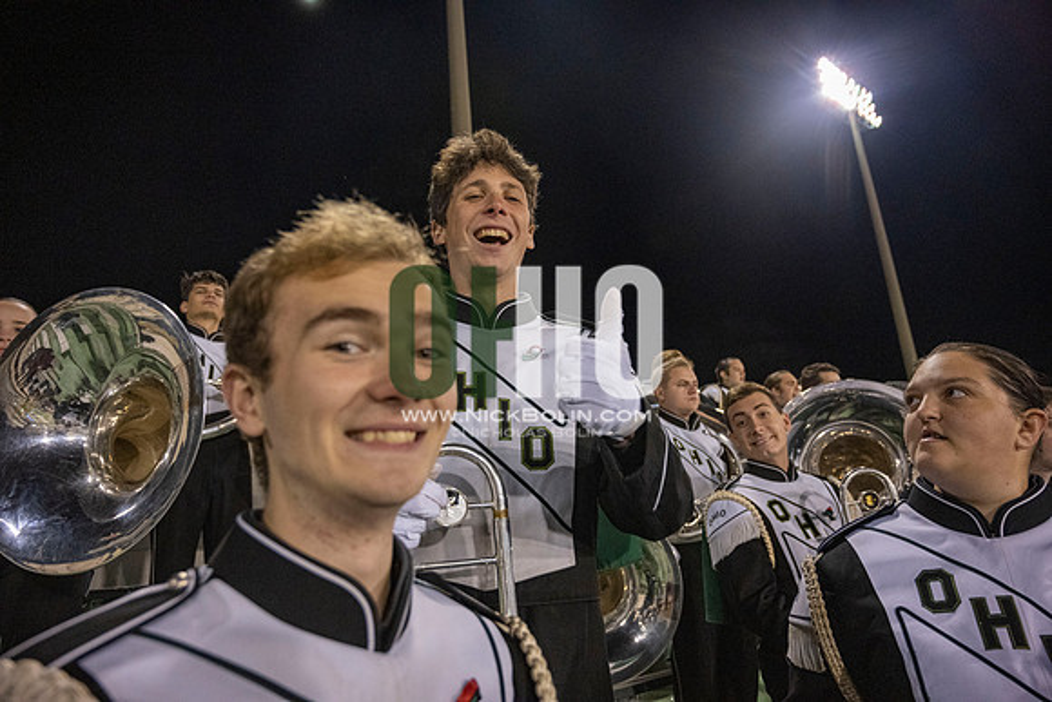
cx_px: 526
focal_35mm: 24
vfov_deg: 53.2
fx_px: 701
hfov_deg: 73.7
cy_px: 351
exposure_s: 1/500
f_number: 4
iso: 3200
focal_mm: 24
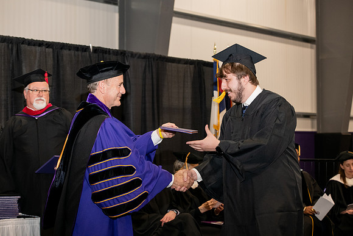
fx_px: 687
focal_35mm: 70
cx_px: 176
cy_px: 118
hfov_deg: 28.8
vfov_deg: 19.5
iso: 2000
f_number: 5
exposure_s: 1/200
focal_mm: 70
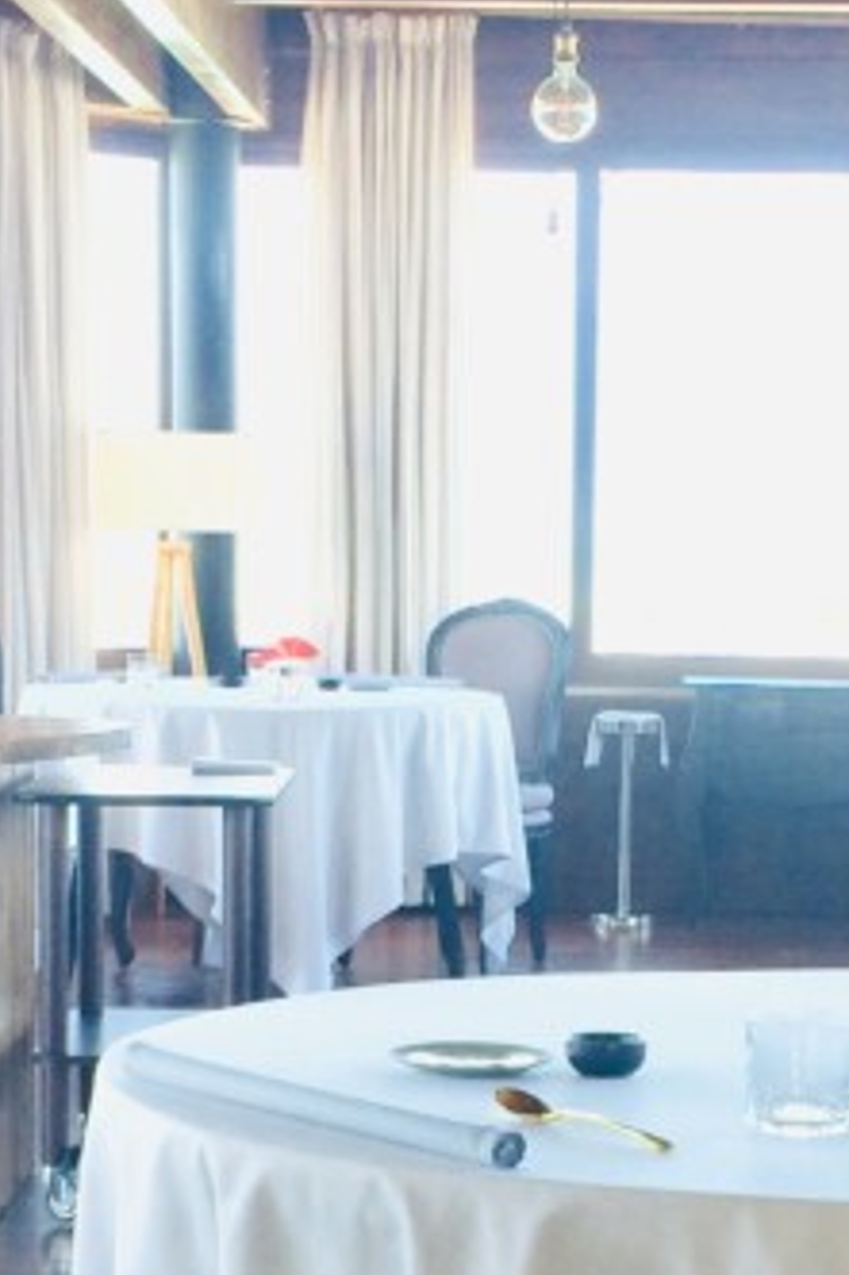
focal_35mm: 93
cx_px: 603
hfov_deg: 14.6
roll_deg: -2.5
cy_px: 960
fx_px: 3293
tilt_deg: -8.6
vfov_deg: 21.7
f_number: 2.2
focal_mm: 4.15
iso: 64
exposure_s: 1/100
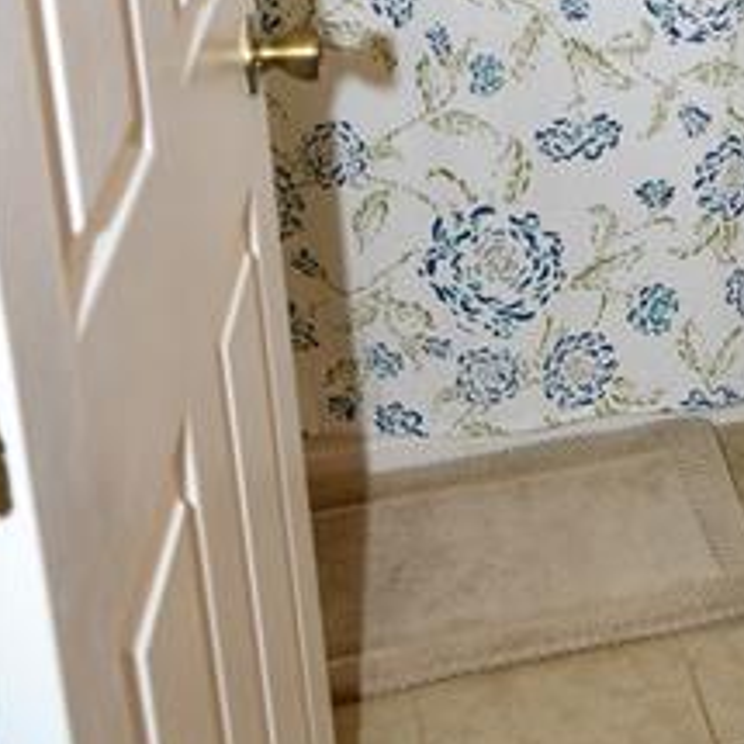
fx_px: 1921
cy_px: -211
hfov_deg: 20.6
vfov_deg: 20.2
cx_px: 872
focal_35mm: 79
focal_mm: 26
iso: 200
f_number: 5
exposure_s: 1/60
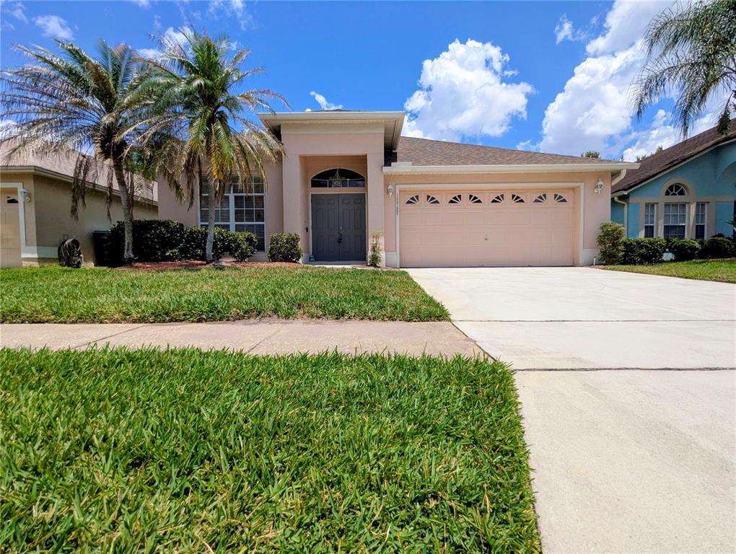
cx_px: 368
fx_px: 341
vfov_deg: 78.2
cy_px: 277
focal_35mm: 16
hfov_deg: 94.4
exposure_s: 1/2513
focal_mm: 2.35
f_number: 2.2
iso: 48
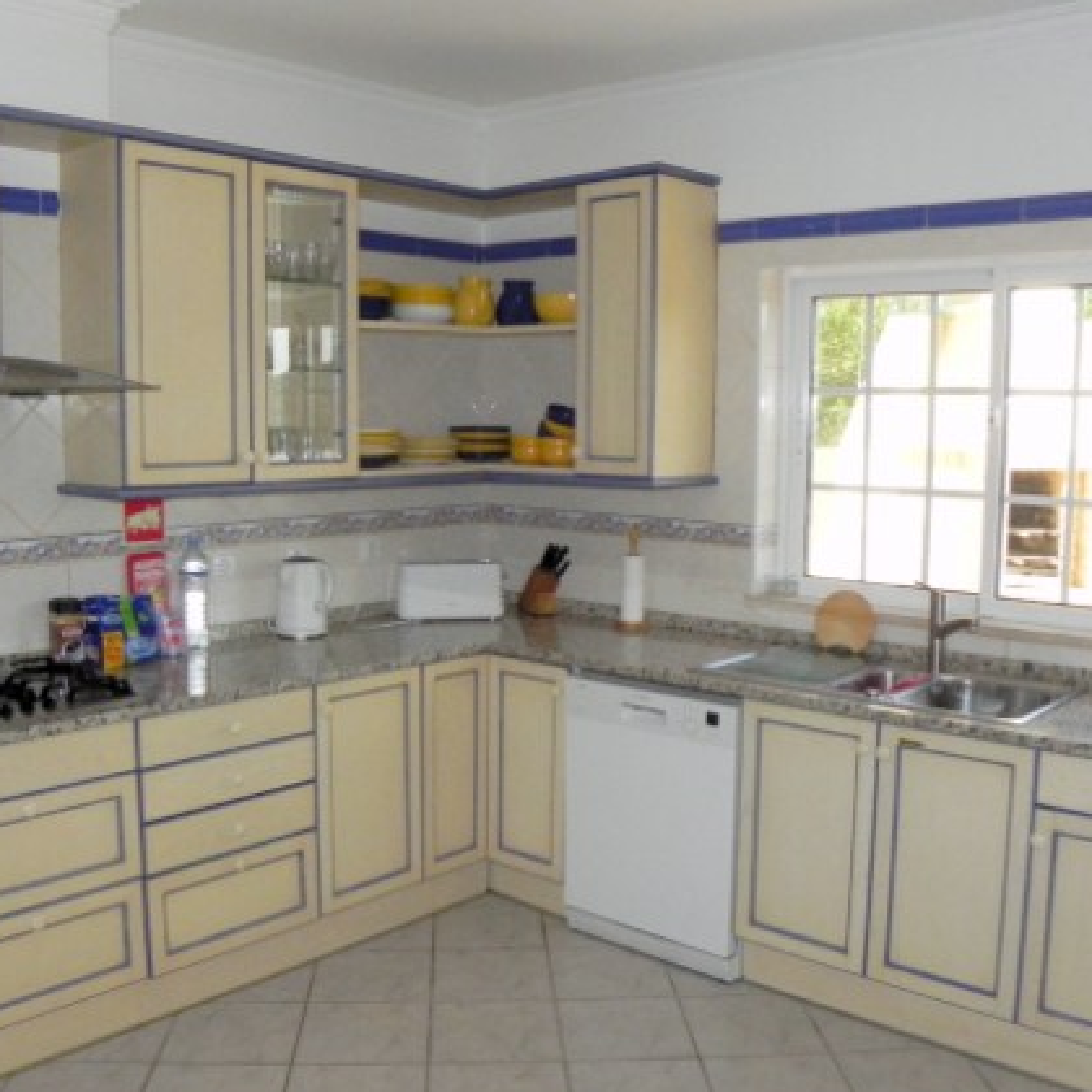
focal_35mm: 35
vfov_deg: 47.2
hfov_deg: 47.1
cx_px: 473
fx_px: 1249
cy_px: 580
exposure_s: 1/230
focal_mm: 4.6
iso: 400
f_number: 5.6
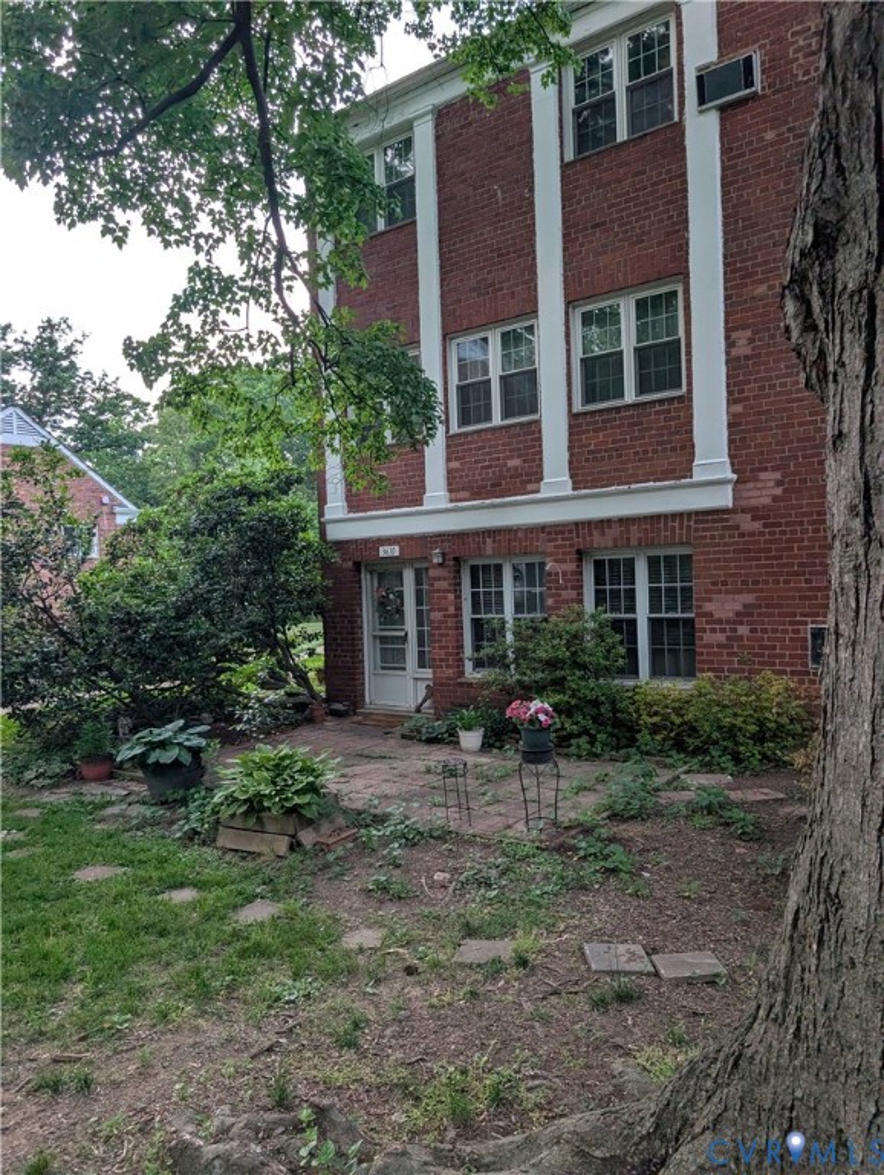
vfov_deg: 71.5
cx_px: 442
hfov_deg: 56.9
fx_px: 815
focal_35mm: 24
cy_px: 588
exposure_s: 1/573
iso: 473
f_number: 1.68
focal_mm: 6.9
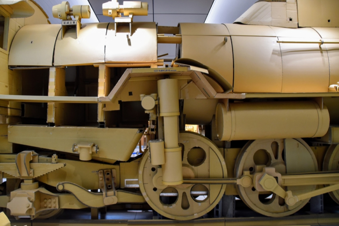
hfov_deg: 65.5
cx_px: 164
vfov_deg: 46.4
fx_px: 264
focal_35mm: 28
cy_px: 110
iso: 560
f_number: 4
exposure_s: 1/60
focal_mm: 18
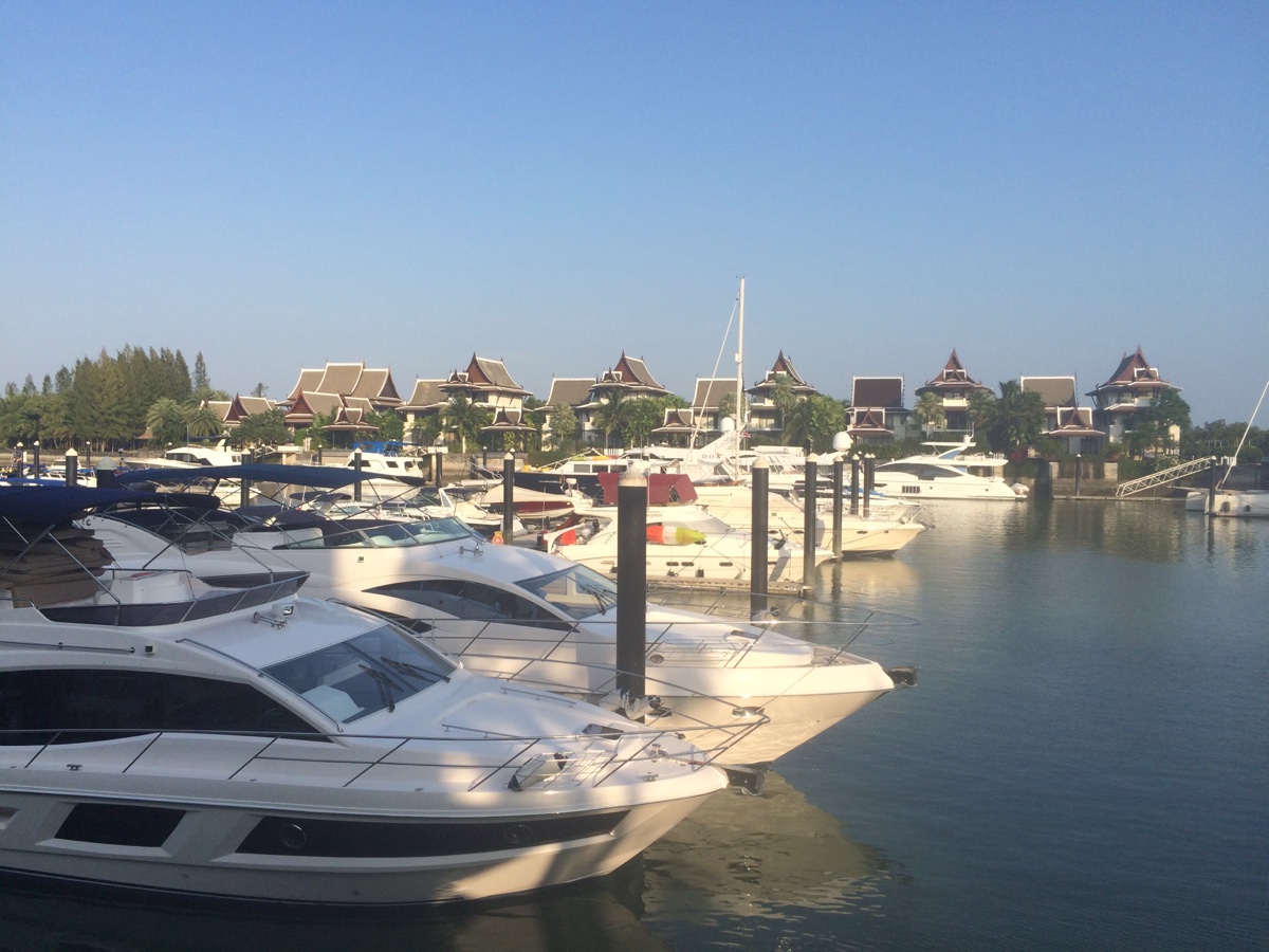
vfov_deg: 48.2
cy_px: 476
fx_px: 1063
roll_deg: -0.3
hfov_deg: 61.7
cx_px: 634
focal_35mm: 29
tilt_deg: -1.8
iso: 32
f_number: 2.2
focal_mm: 4.15
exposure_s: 1/1866
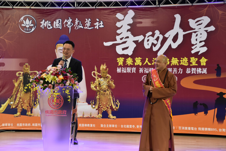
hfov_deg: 26.0
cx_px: 113
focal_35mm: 78
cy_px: 76
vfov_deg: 17.5
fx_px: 490
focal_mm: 52
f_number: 5.6
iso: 1600
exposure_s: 1/125
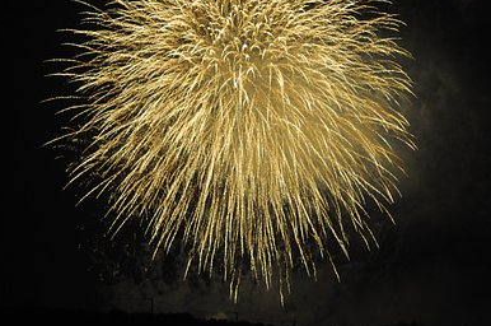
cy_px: 143
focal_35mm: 62
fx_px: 840
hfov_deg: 32.6
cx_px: 258
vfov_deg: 21.9
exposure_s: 1/60
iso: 1800
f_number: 4
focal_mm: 31
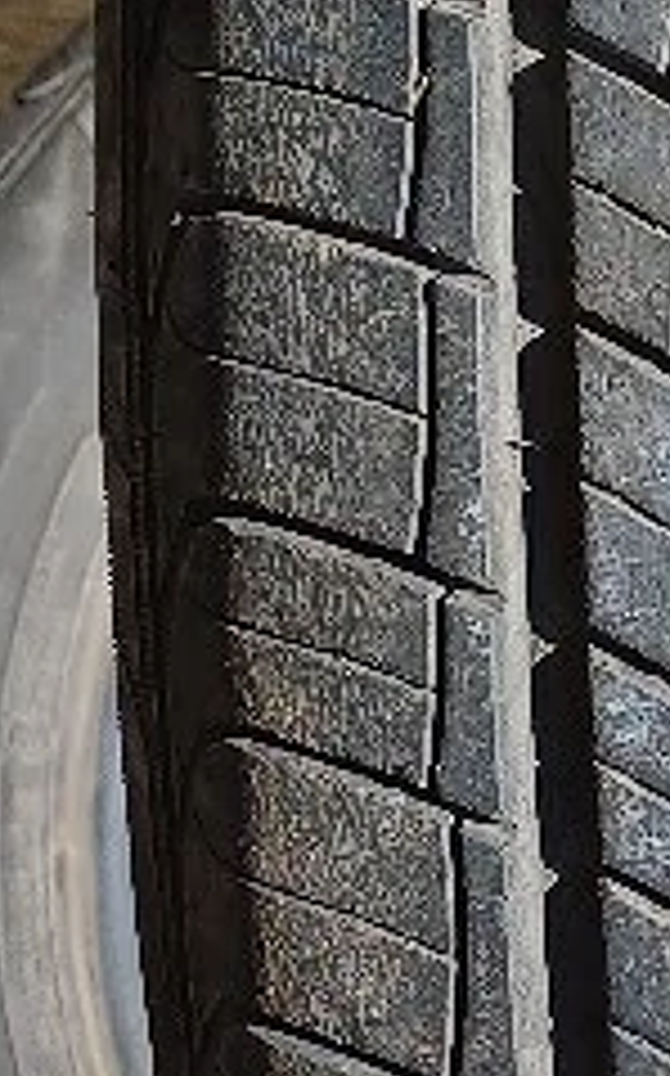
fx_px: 4332
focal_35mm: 148
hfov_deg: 8.6
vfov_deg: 14.1
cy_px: 182
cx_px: 1052
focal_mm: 4.65
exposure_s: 1/400
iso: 50
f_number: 1.8
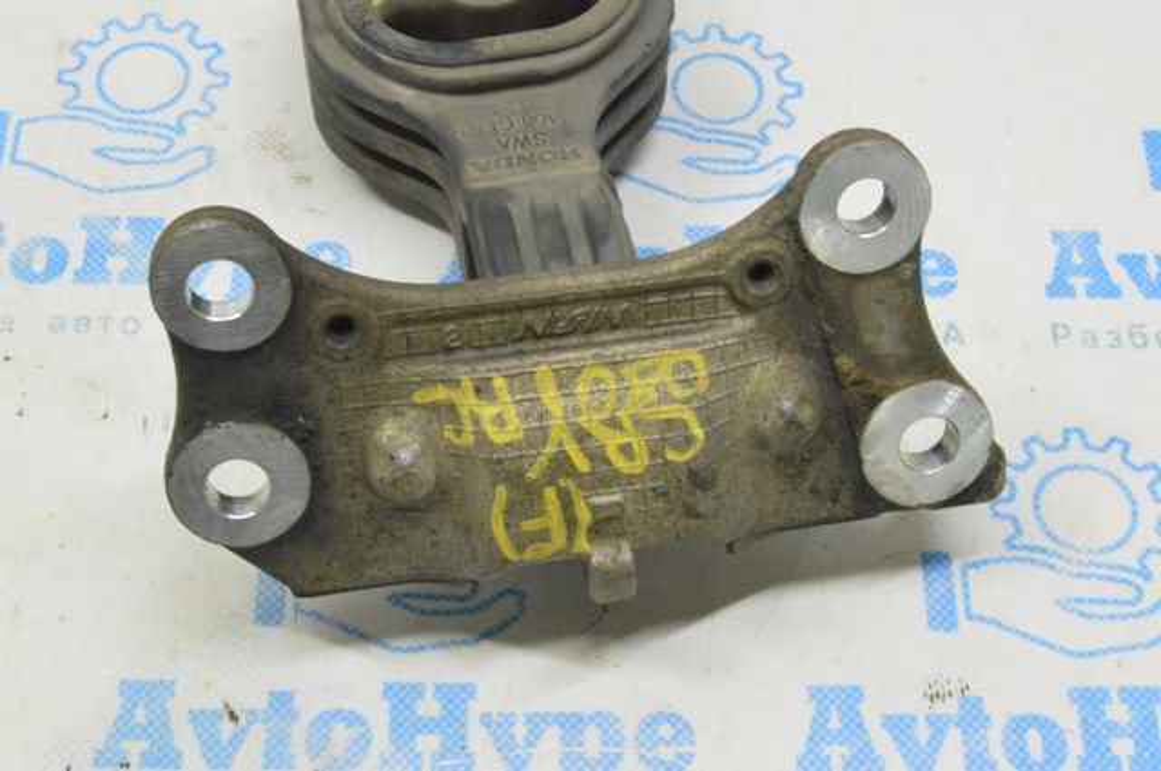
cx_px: 580
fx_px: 2029
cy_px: 386
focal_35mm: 63
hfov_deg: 31.9
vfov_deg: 21.5
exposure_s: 1/15
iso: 6400
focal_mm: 42
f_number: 20
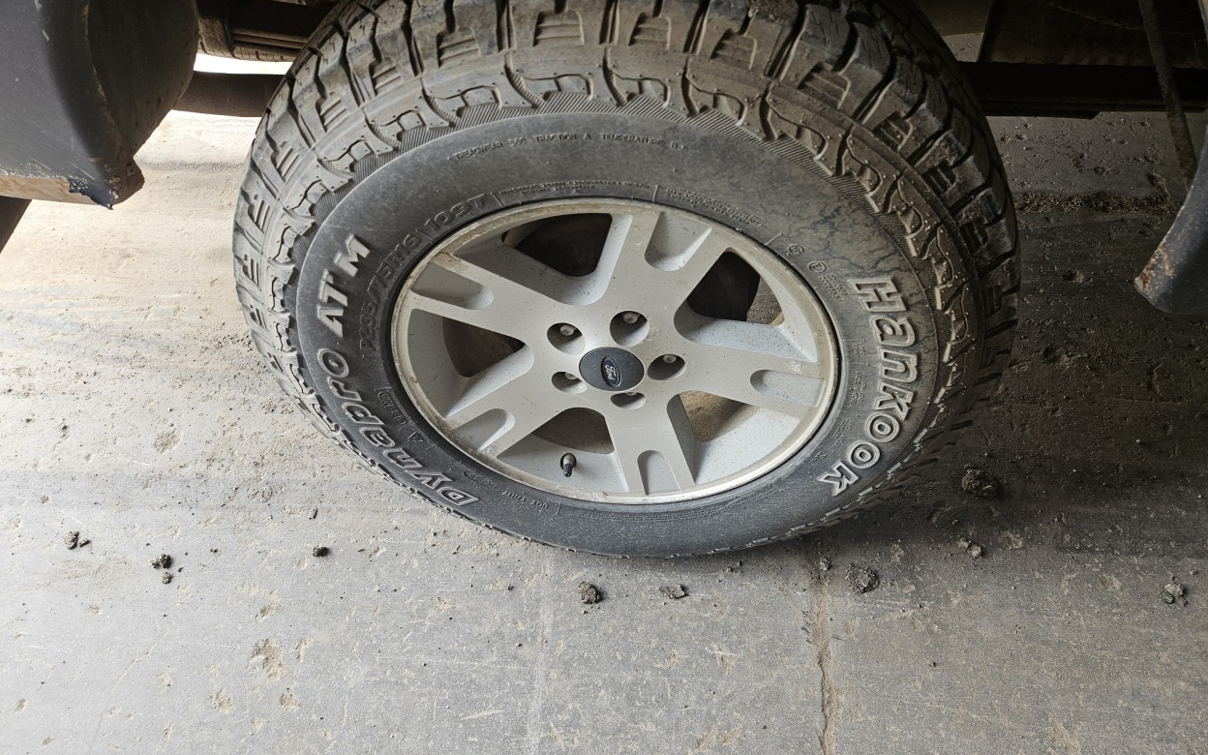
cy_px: 458
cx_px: 613
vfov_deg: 48.9
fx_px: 823
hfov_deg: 72.5
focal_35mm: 25
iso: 40
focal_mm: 5.4
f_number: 1.8
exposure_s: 1/120
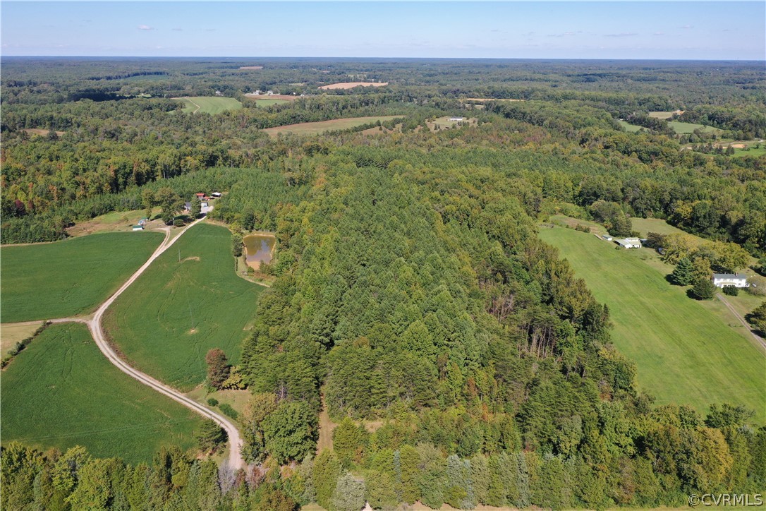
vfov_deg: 46.4
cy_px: 256
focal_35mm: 28
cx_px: 383
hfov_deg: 65.5
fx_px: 596
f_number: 5.6
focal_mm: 10.26
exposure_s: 1/400
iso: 100
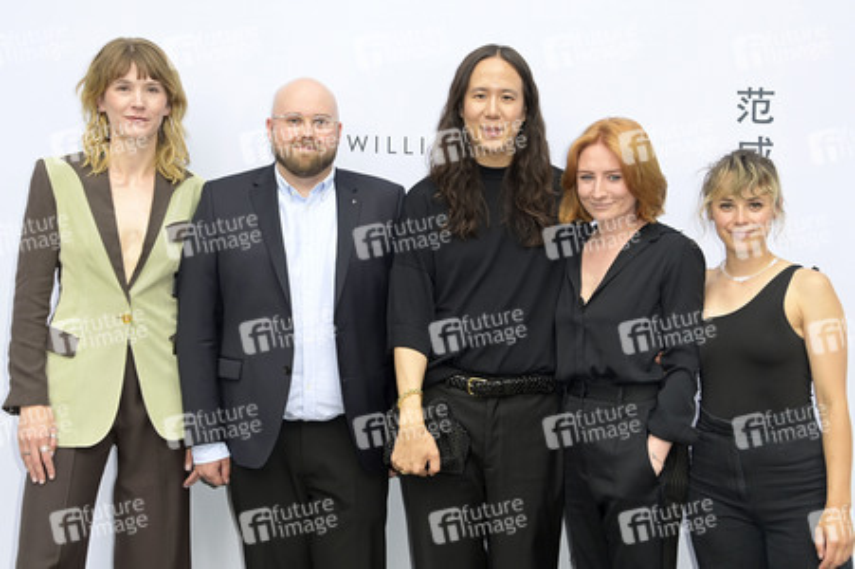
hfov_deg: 36.3
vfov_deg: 24.6
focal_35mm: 55
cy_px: 284
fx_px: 1305
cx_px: 428
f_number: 5.6
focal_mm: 55
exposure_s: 1/200
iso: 640
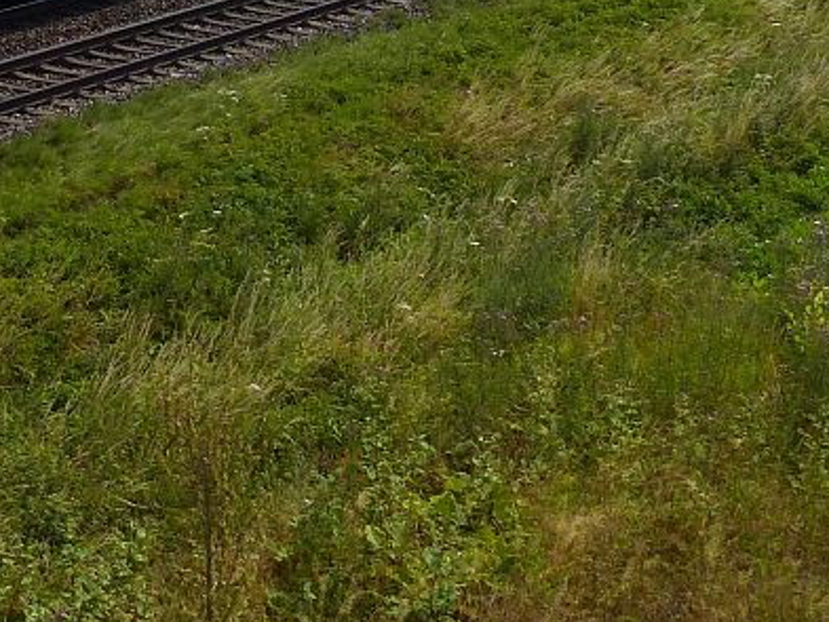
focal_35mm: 119
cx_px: 285
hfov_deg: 16.5
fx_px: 2851
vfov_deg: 11.9
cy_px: -291
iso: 100
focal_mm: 7
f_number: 4
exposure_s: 1/1300
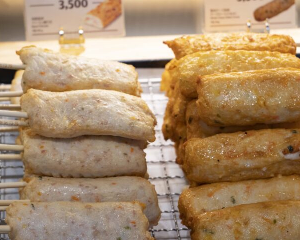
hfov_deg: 20.0
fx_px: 853
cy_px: 138
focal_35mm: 96
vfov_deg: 16.0
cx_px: 167
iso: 800
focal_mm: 60
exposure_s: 1/160
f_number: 5.6
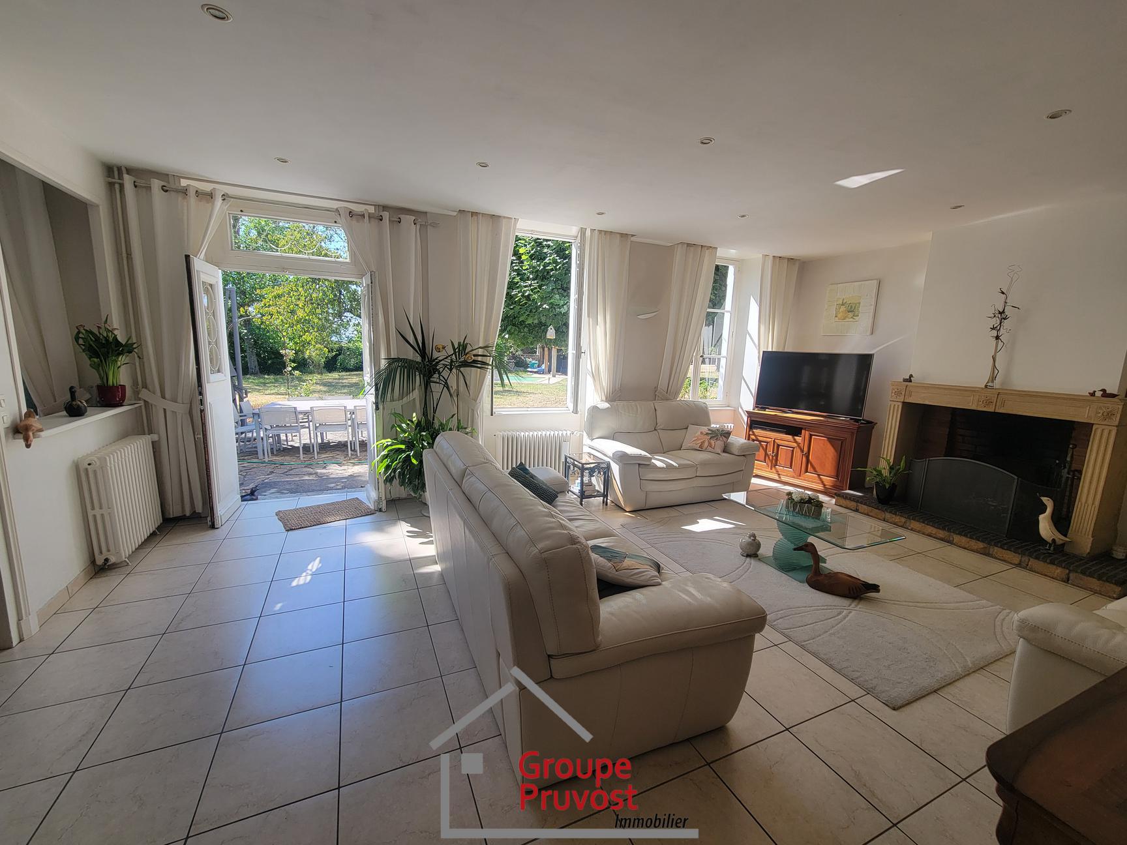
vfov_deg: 89.9
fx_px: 423
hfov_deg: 106.2
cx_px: 564
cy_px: 422
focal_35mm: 13
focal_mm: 2.2
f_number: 2.2
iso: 50
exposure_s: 1/220
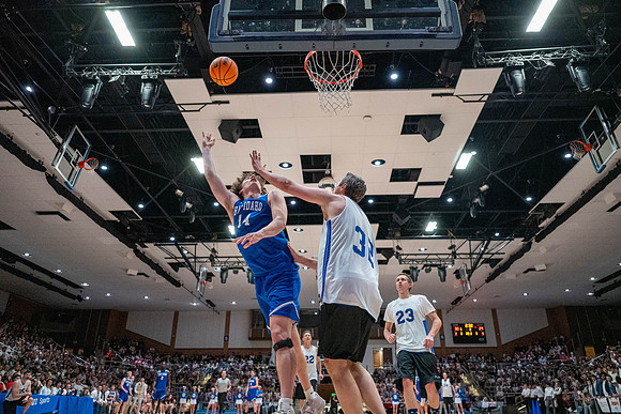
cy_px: 207
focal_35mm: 26
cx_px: 310
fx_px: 457
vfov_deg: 48.8
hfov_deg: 68.4
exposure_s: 1/1000
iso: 8000
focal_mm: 26.5
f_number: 2.8
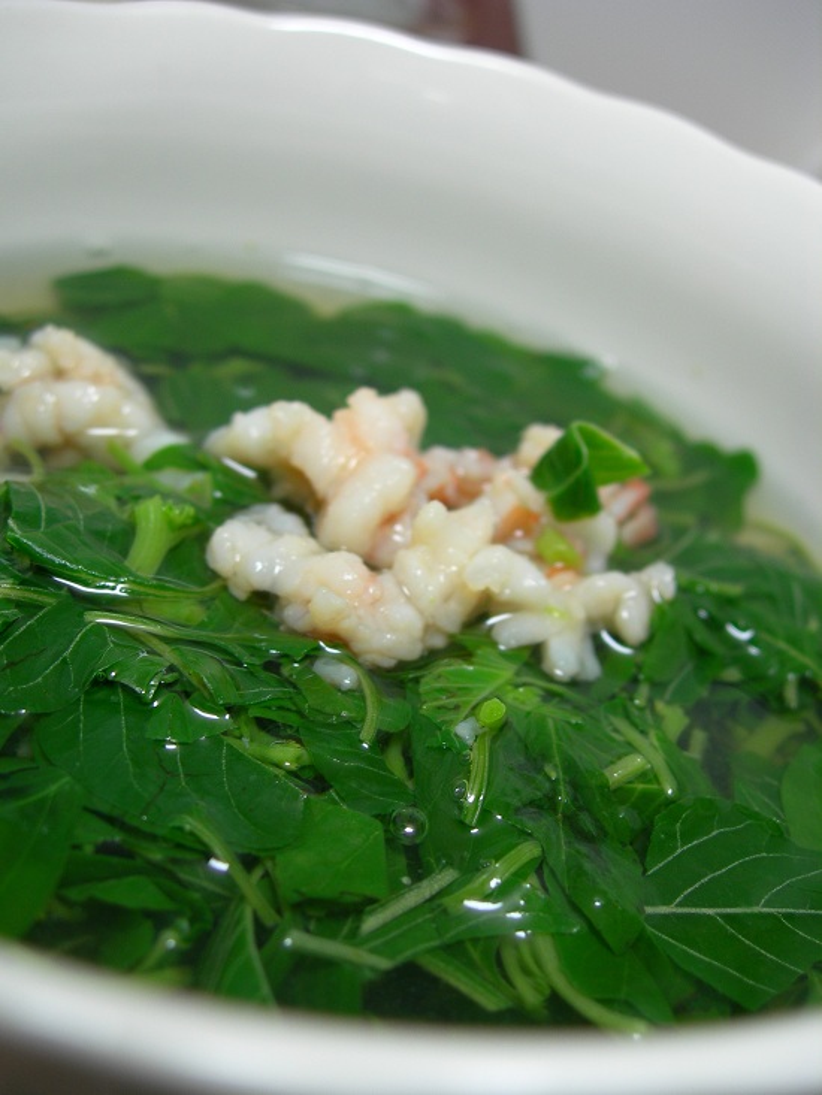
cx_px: 411
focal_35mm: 38
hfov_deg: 37.7
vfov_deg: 49.0
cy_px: 548
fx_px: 1203
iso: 50
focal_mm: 7.8
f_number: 2.8
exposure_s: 1/50.6
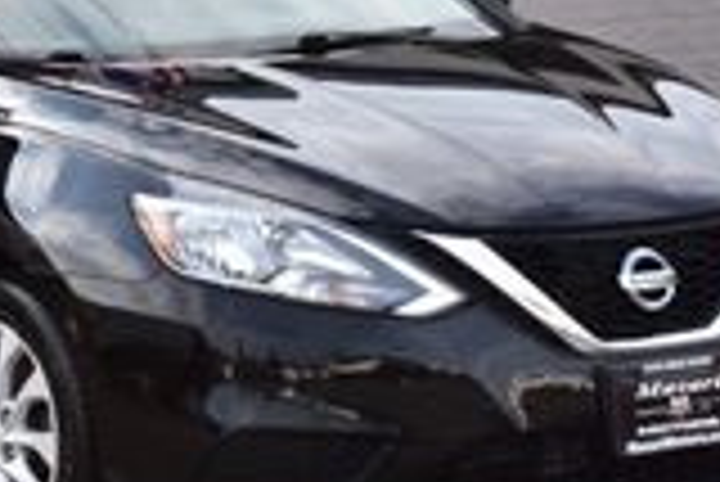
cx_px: -608
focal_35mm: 204
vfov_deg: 6.7
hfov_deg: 9.5
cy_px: -176
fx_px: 4084
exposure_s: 1/250
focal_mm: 34
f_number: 10
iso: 400
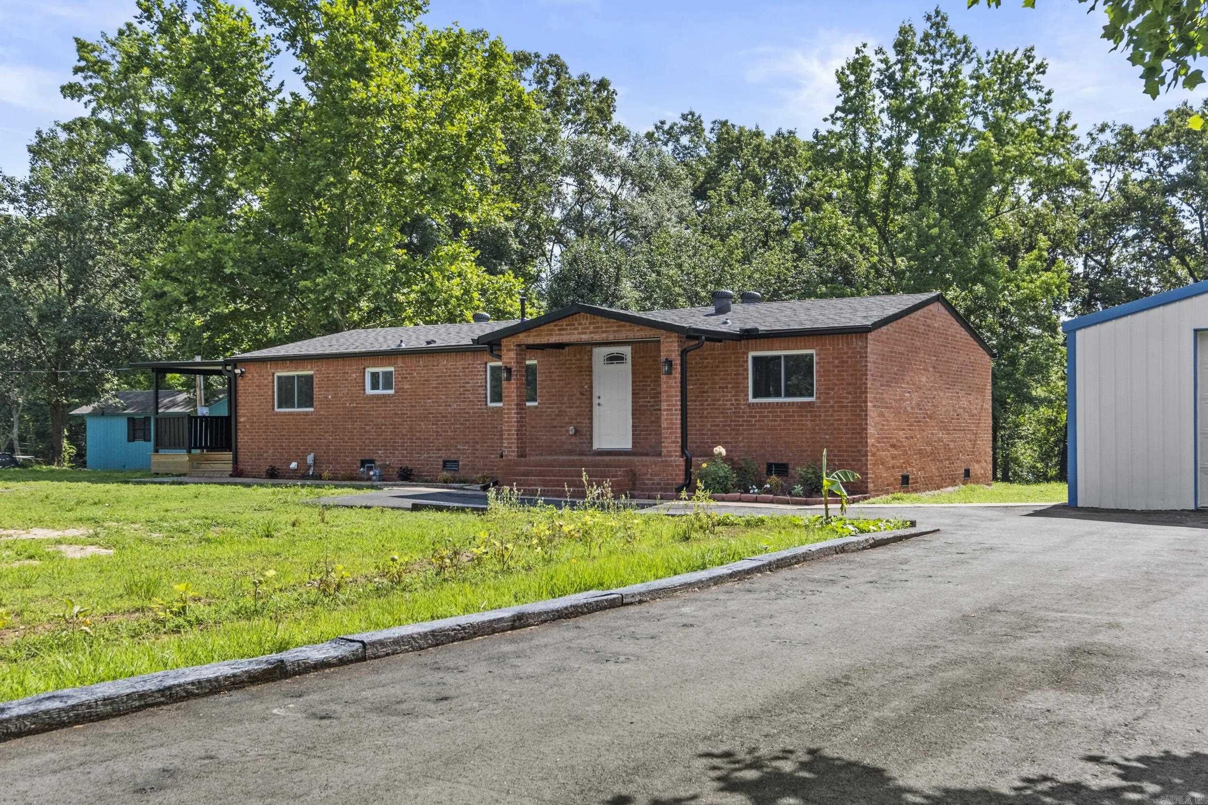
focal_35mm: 36
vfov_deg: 36.9
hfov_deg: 53.1
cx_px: 604
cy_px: 402
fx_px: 1208
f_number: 8
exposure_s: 1/500
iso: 400
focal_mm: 24
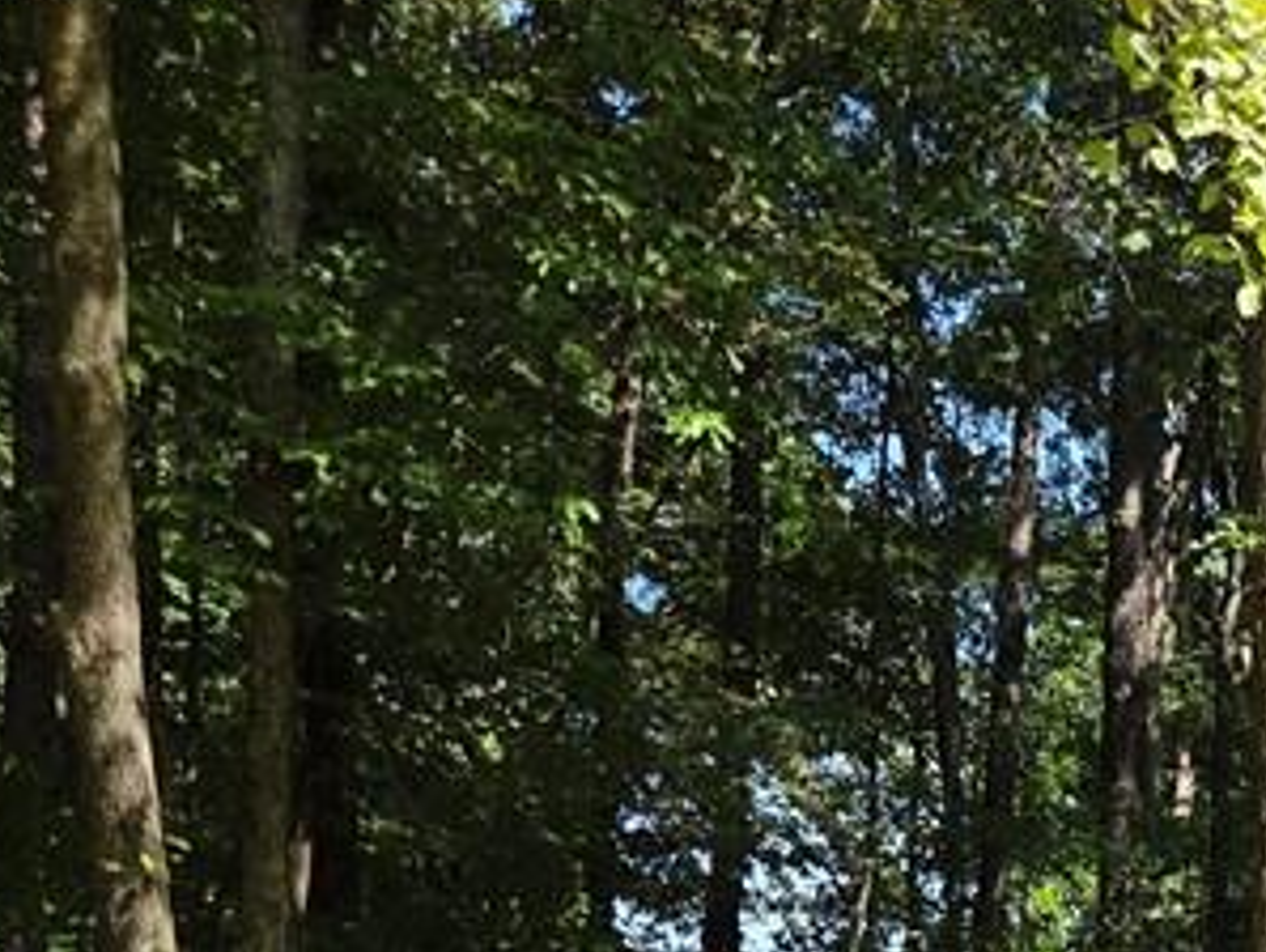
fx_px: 2892
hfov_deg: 22.2
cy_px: 1568
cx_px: 1636
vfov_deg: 16.4
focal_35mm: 79
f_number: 1.8
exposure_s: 1/981
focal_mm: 5.4
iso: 80
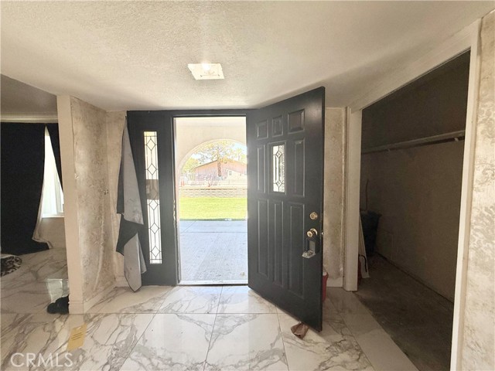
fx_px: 200
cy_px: 186
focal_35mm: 14
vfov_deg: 85.7
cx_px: 248
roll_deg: +0.4
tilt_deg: -2.5
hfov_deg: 102.1
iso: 50
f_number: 2.2
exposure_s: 1/206
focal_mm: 2.22
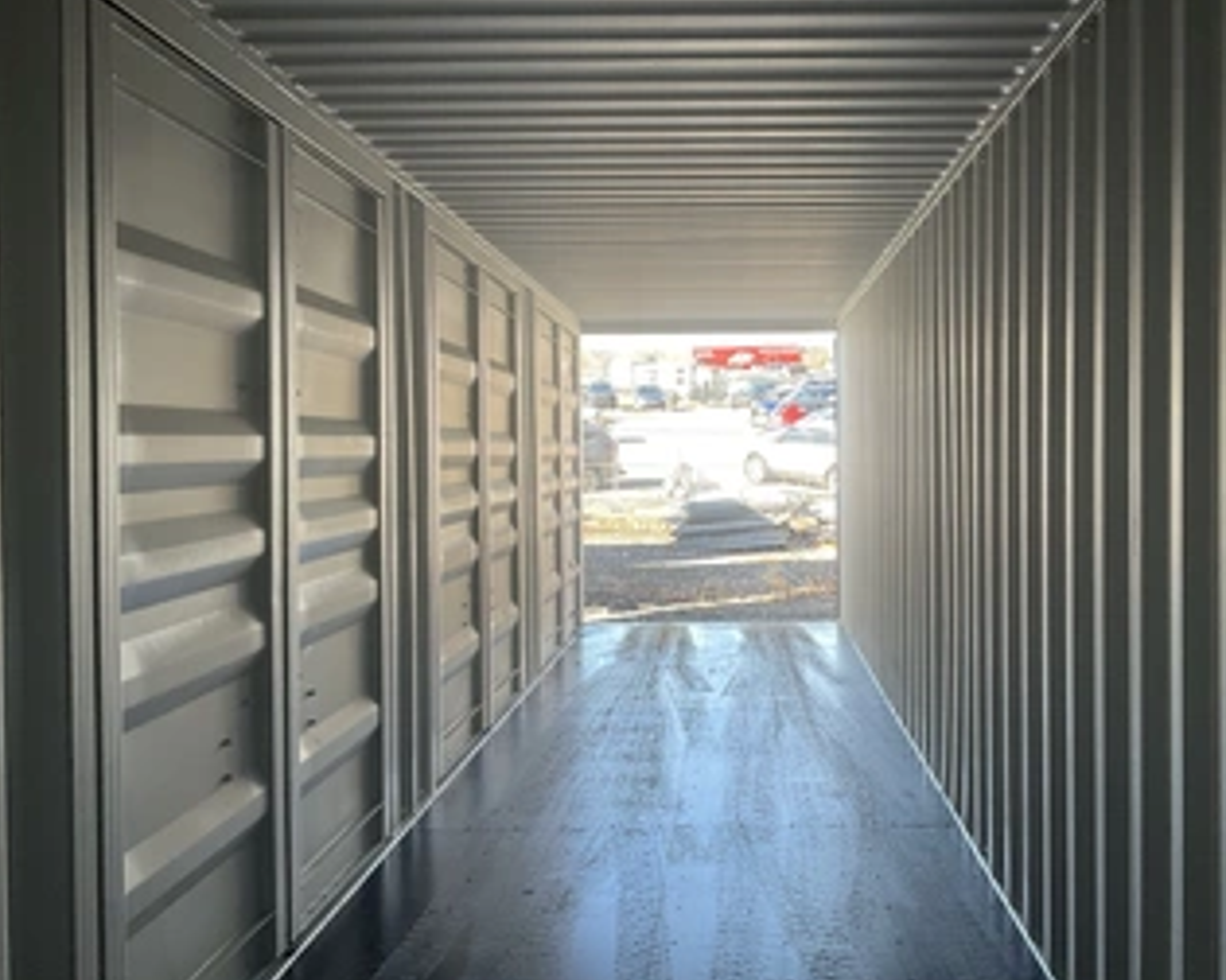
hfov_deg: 50.0
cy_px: 471
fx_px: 1306
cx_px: 728
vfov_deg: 41.1
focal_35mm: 36
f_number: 1.8
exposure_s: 1/122
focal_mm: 3
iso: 40
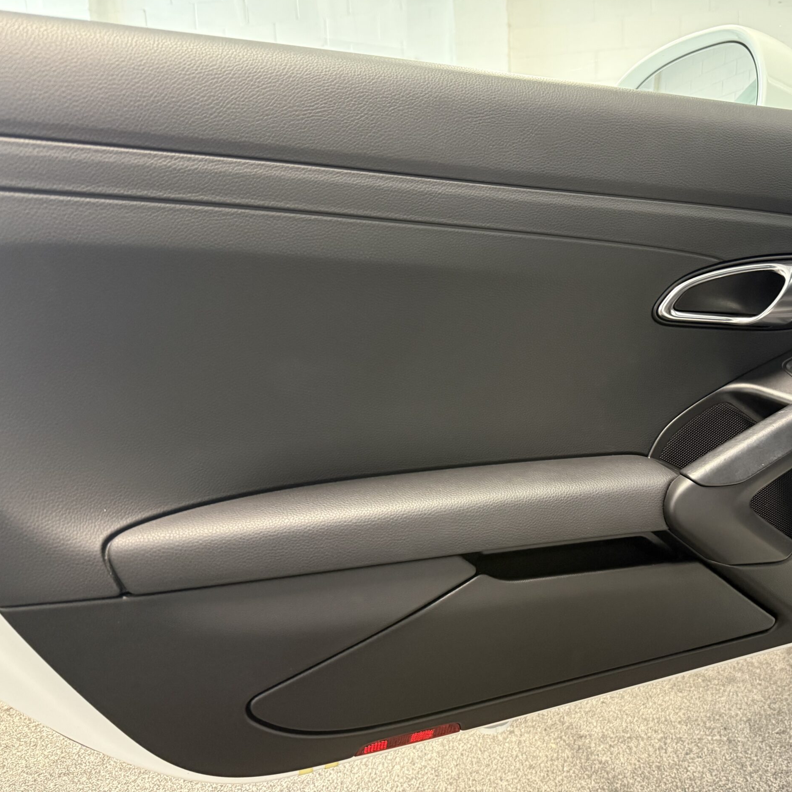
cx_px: 492
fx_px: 751
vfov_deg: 55.6
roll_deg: +2.8
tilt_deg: -7.2
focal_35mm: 29
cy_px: 386
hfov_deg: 55.0
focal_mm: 6.76
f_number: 1.78
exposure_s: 1/33
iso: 800
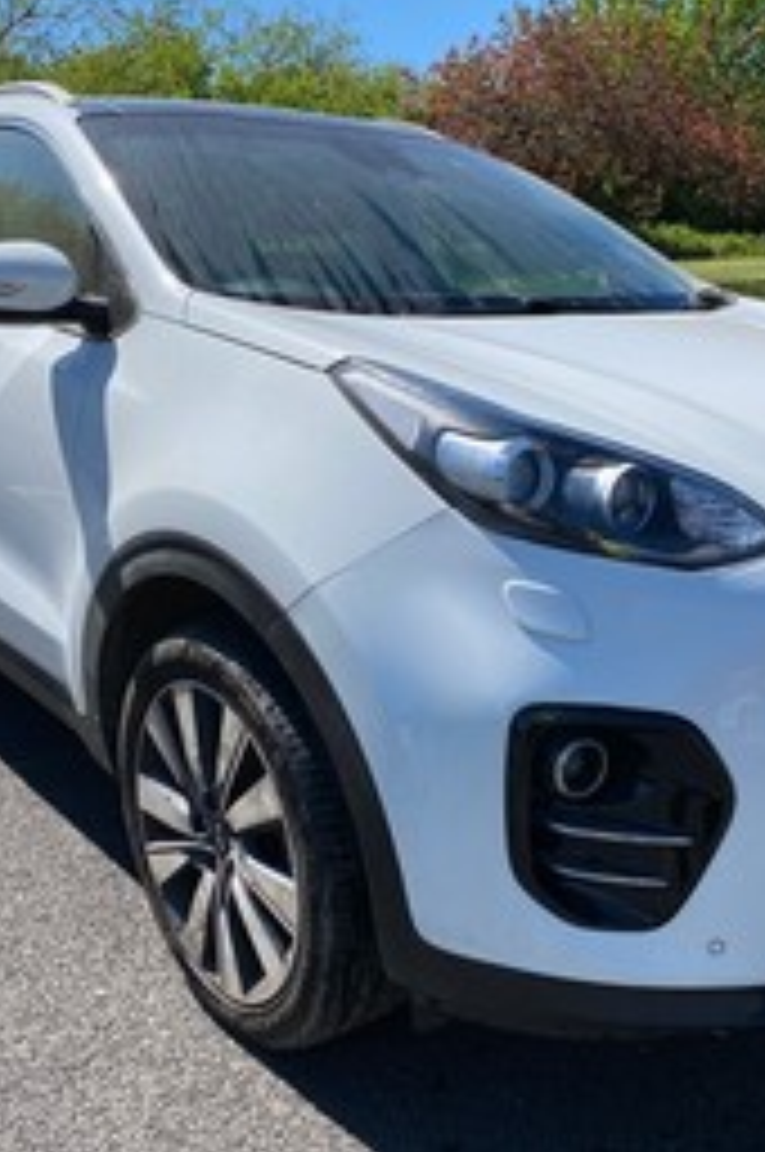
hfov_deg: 35.7
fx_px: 1182
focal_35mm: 37
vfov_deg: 51.9
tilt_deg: -12.4
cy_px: 572
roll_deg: -1.6
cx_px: 454
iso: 32
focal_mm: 4.25
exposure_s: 1/2890
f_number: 1.8
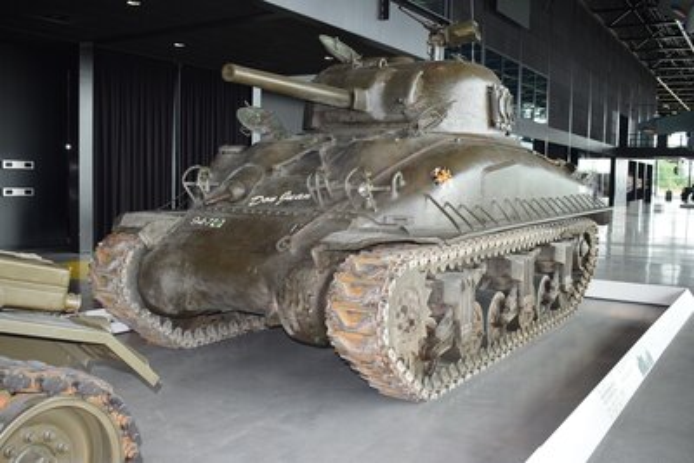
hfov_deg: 55.1
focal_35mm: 34
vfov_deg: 38.4
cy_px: 232
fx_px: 665
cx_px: 347
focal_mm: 23
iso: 560
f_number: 5.6
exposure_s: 1/125
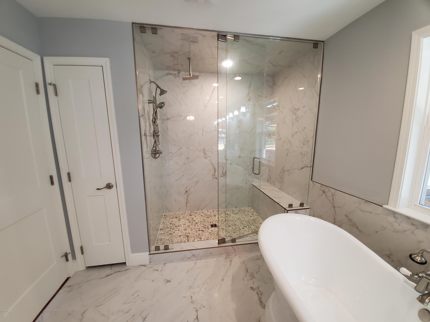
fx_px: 161
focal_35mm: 13
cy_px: 161
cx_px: 215
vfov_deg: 89.9
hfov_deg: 106.2
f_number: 2.2
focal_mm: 1.8
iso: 200
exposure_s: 1/60
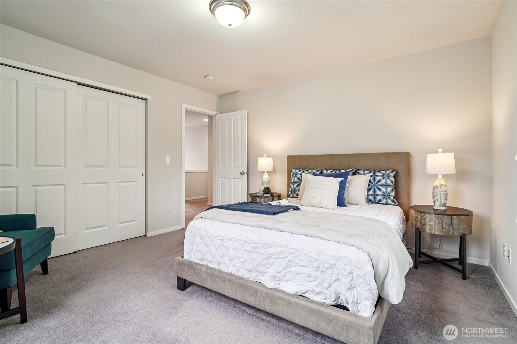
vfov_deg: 73.7
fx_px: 230
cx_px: 258
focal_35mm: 16
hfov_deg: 96.7
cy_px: 172
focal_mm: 16
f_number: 8
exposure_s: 1/50
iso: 1600
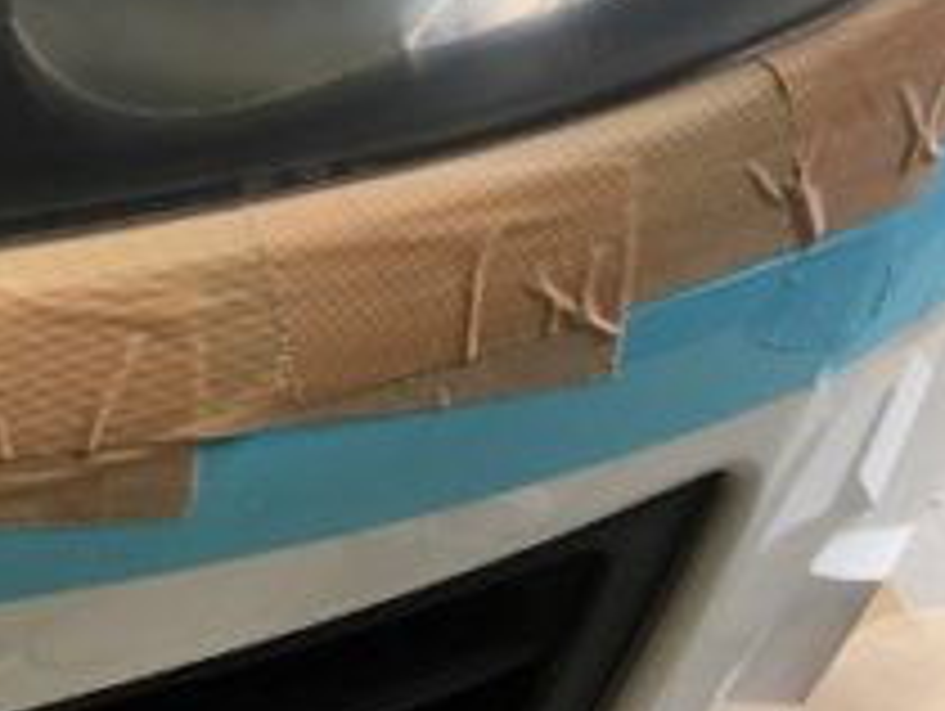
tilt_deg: -44.6
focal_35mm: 76
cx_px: 68
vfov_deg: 18.9
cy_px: 7
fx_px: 2077
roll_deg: +0.9
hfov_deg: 24.8
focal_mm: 4.15
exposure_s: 1/178
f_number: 2.2
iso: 25
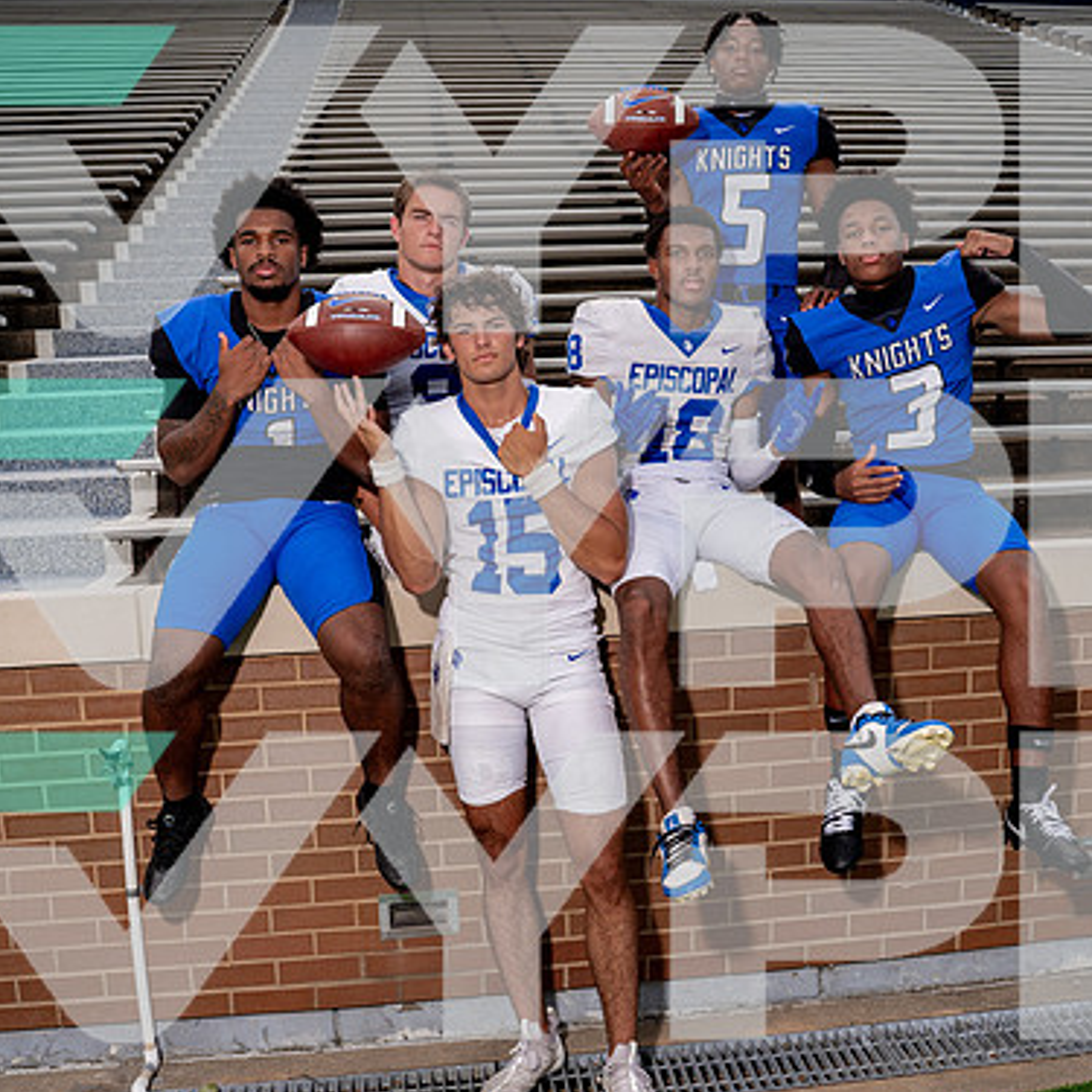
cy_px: 534
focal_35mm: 40
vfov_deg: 41.9
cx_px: 623
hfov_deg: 41.8
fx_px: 1428
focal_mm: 28
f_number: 5.6
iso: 100
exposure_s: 1/800
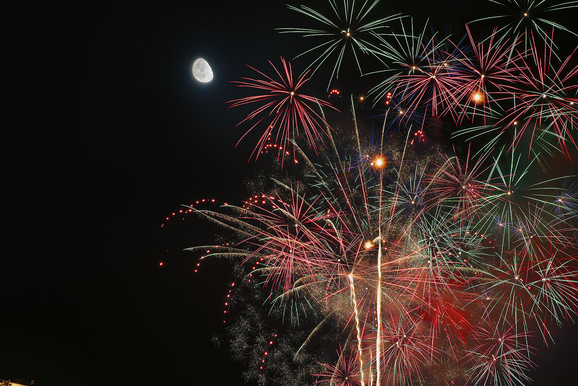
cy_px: 267
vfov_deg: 8.3
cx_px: 218
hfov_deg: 12.4
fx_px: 2666
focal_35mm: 166
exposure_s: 6.9
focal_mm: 105
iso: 100
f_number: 11
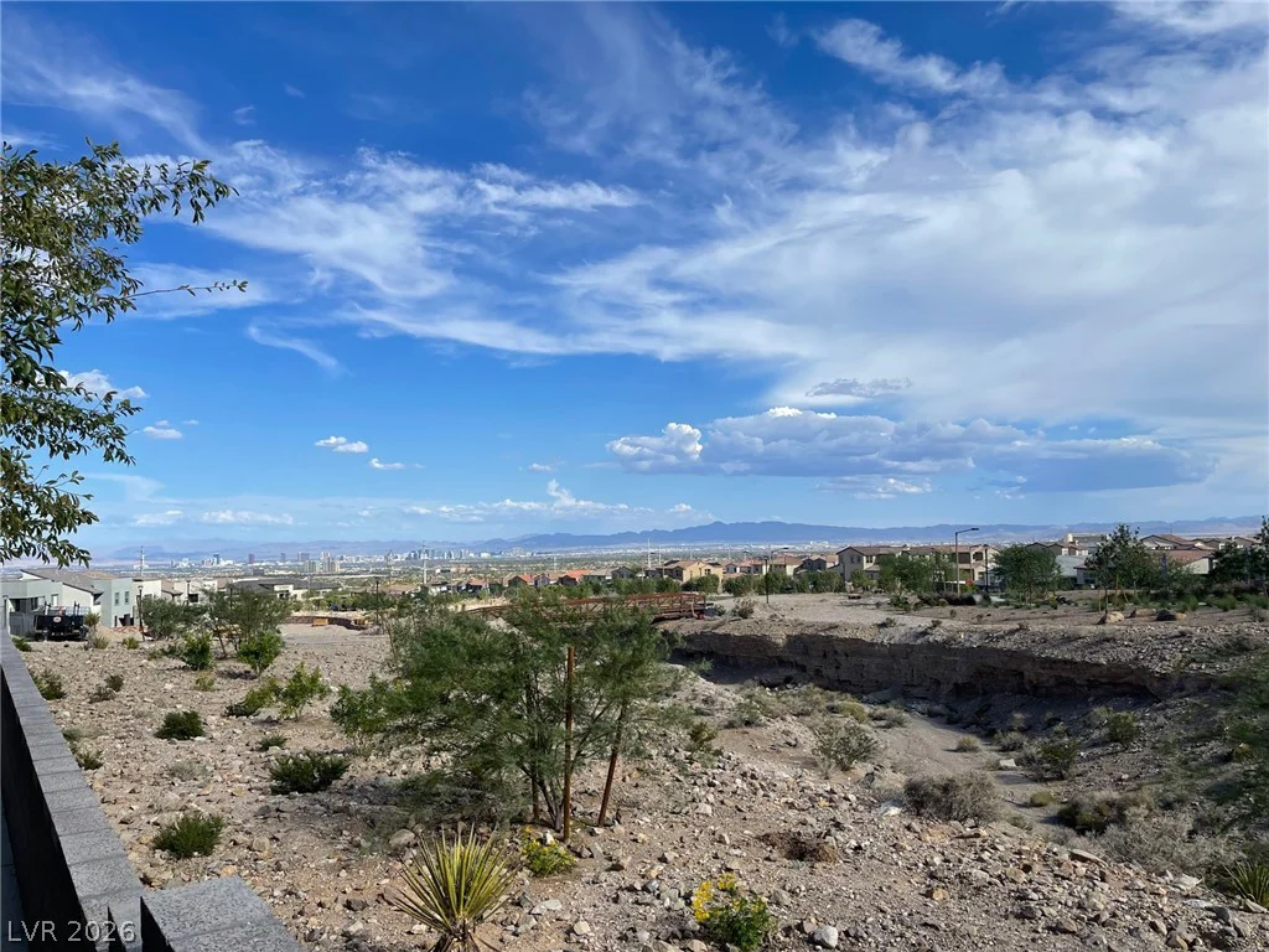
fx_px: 953
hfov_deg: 67.3
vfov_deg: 53.1
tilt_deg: +1.9
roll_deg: +1.4
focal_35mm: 26
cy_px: 476
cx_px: 634
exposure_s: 1/5376
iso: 32
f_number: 1.6
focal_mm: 5.1
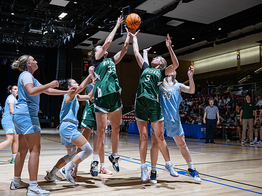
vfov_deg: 36.8
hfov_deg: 47.8
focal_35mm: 39
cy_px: 100
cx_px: 116
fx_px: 295
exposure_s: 1/100
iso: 80
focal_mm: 35
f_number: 5
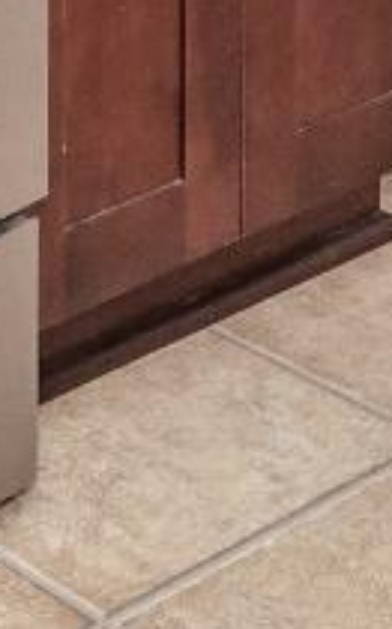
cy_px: -626
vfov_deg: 8.9
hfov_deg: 5.8
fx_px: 3817
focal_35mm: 223
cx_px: -114
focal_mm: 24
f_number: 8
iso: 400
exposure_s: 1/180
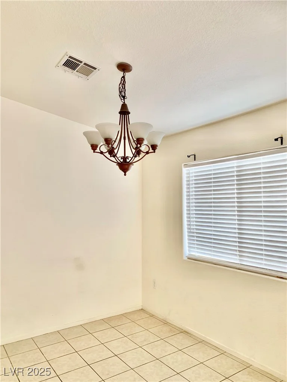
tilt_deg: +2.0
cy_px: 191
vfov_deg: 67.3
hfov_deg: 53.1
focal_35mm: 26
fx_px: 287
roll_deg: -0.3
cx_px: 144
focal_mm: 4.25
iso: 32
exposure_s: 1/122
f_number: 1.8
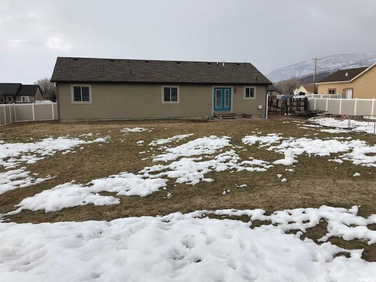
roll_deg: +0.5
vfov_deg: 49.7
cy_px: 141
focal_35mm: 28
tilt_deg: -7.8
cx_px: 188
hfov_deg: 63.4
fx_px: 304
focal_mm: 4
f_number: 1.8
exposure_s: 1/1499
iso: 20
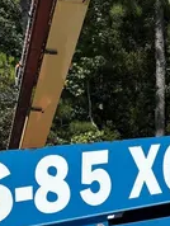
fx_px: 699
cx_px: 228
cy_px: 340
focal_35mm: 107
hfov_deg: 13.3
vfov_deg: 16.7
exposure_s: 1/4950
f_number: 1.6
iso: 50
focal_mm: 5.96
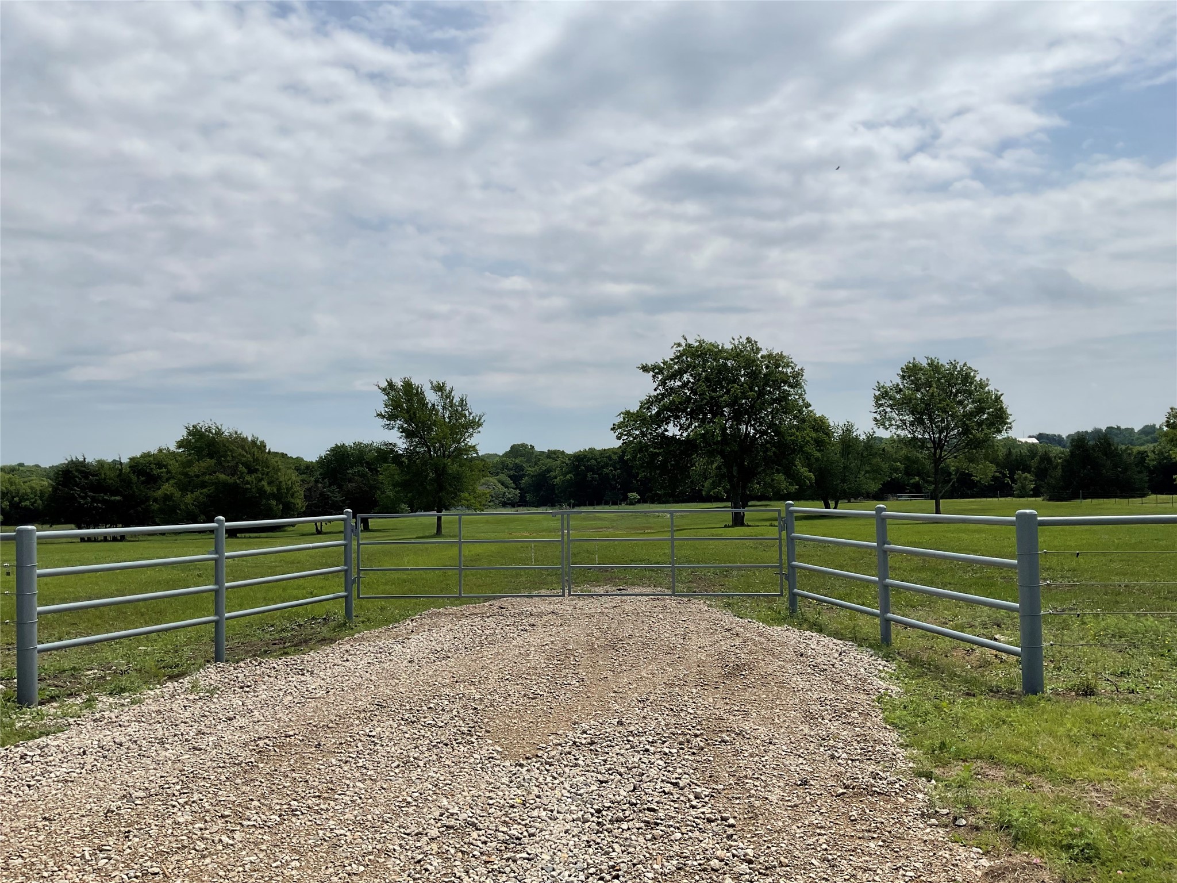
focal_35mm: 29
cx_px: 588
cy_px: 442
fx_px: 986
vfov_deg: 48.2
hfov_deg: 61.7
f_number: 1.8
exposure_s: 1/5263
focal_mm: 3
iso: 16
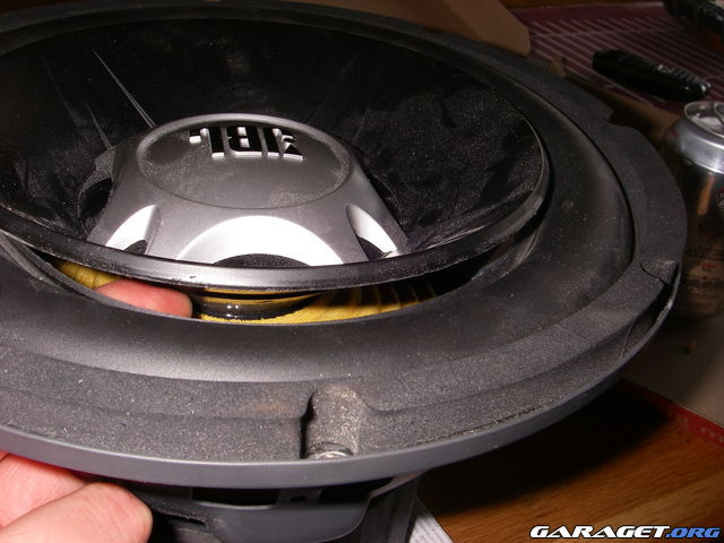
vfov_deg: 37.7
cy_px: 272
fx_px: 795
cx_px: 362
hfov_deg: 49.0
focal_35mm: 38
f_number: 6.6
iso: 64
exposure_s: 1/40
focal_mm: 6.3
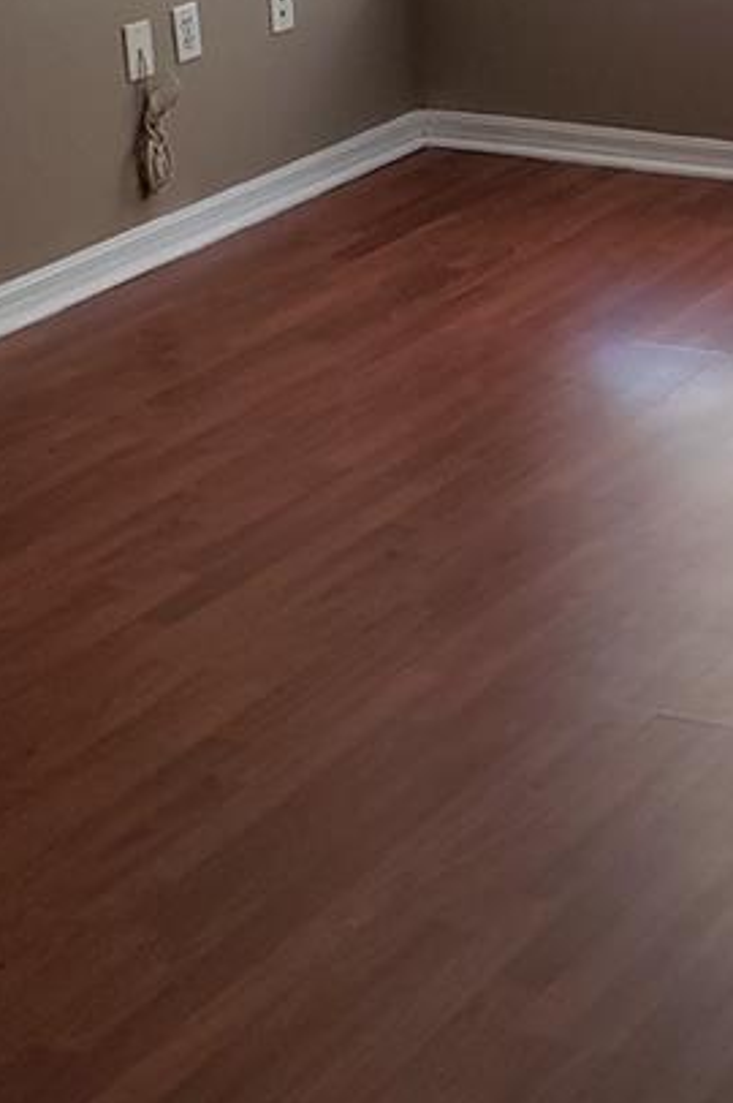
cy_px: 133
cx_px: 1075
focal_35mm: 80
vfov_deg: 24.7
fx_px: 2447
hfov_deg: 15.8
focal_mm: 4.3
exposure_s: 1/60
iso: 160
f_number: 2.4
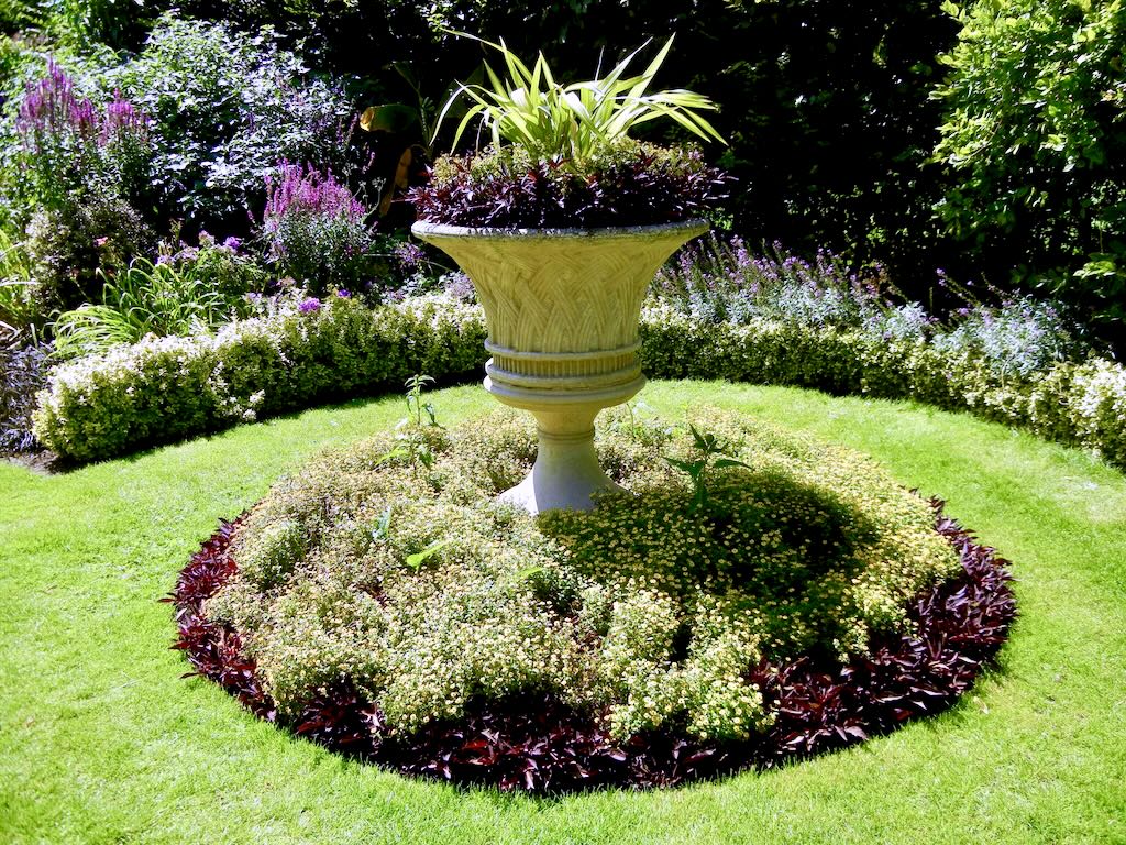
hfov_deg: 60.0
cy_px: 422
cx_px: 563
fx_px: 976
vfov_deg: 46.8
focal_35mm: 30
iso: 160
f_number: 3.5
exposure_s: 1/573
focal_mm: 5.4
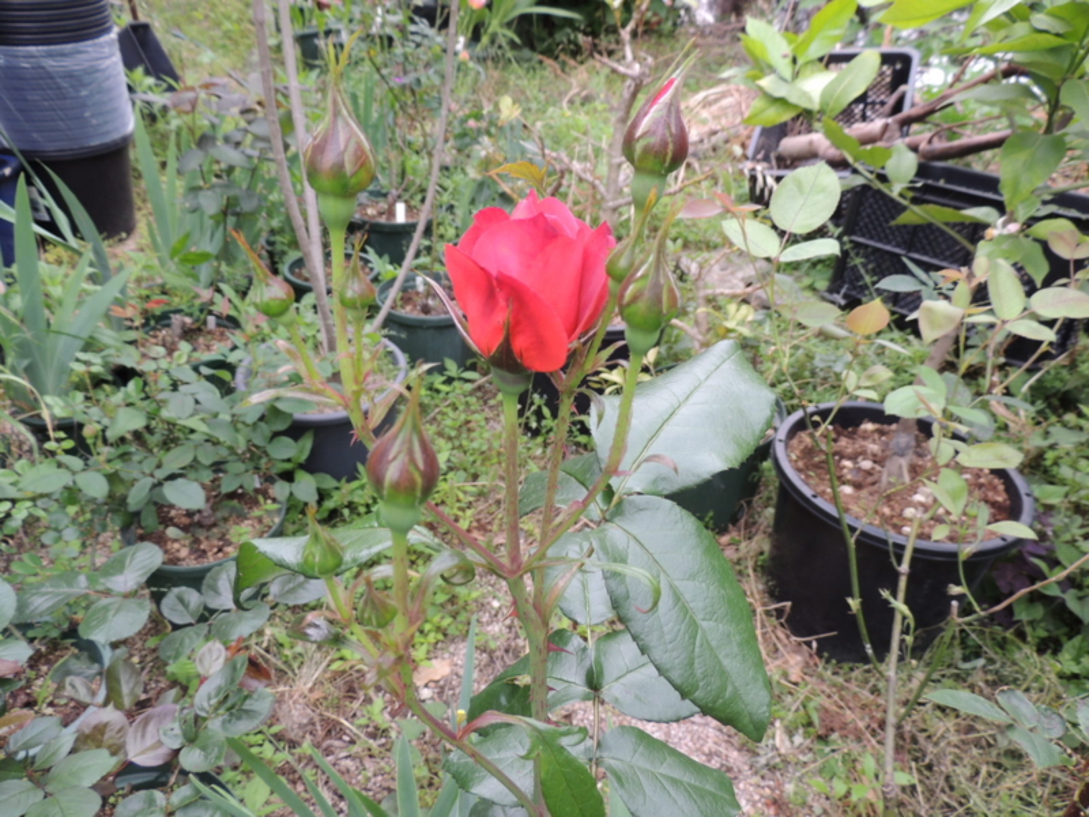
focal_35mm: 28
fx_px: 881
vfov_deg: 49.7
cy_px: 408
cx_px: 544
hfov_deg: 63.4
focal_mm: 4.9
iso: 100
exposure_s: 1/80
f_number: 3.1
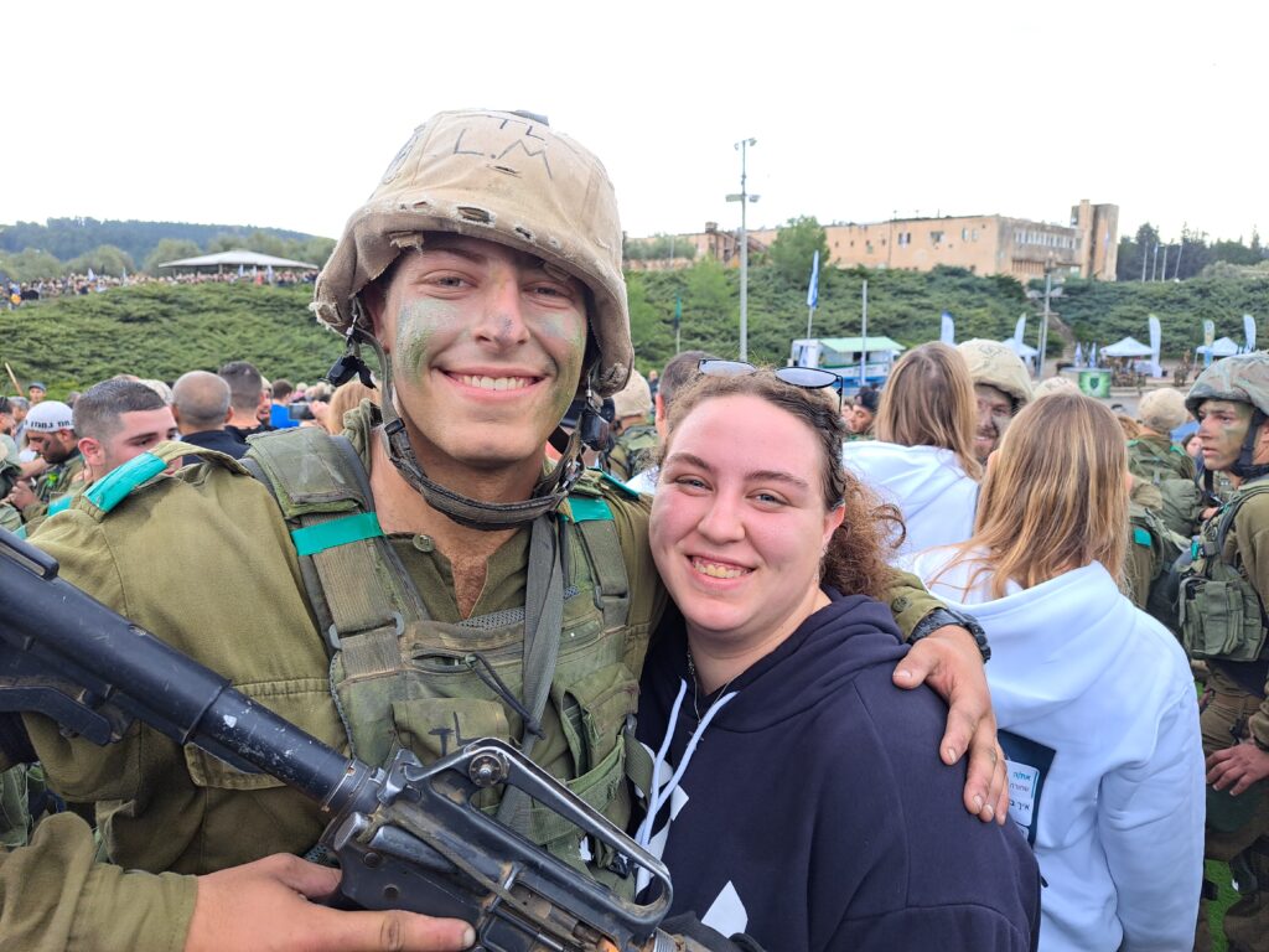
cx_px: 634
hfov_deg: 71.6
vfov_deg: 56.8
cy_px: 476
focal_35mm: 24
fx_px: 880
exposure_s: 1/170
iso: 50
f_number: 1.8
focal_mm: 5.23
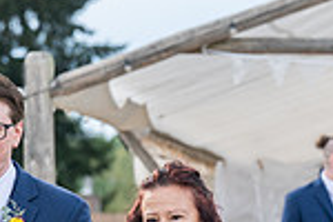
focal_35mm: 379
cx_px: 58
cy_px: 403
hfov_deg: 5.4
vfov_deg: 3.6
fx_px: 3505
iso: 400
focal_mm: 98
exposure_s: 1/640
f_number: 4.5
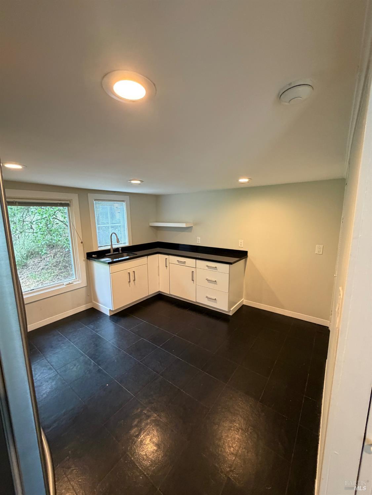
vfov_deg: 102.0
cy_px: 248
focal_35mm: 14
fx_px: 201
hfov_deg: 85.7
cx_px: 186
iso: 320
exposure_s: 1/60
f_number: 2.2
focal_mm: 2.22
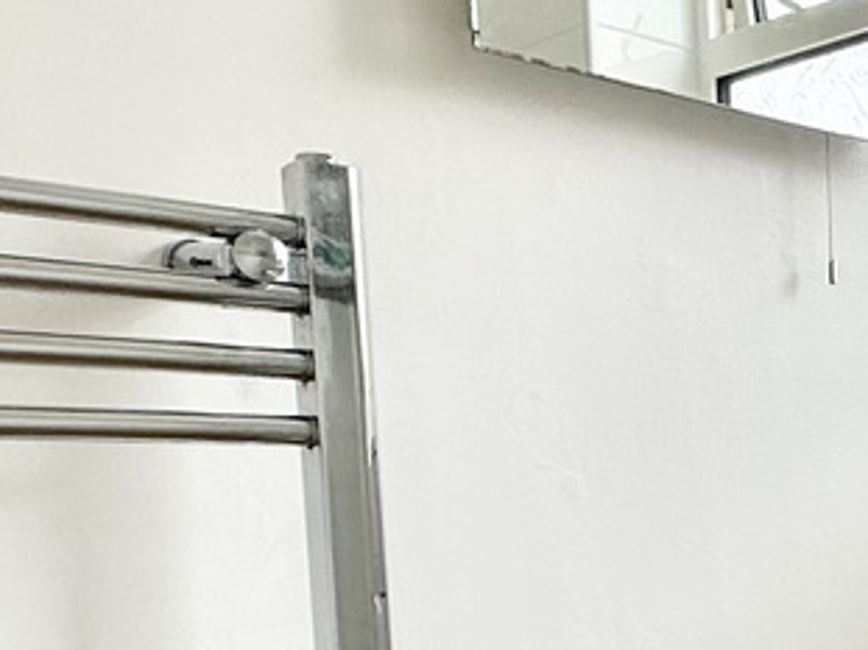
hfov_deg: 26.2
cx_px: 1199
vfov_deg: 23.4
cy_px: 647
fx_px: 1504
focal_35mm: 60
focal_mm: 2.22
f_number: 2.2
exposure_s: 1/223
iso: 64
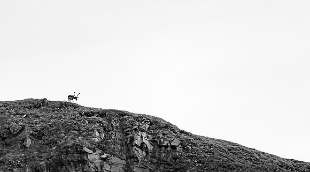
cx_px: 155
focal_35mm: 526
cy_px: 70
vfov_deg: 2.3
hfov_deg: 4.1
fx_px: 4304
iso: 1600
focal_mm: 500
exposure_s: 1/3200
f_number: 4
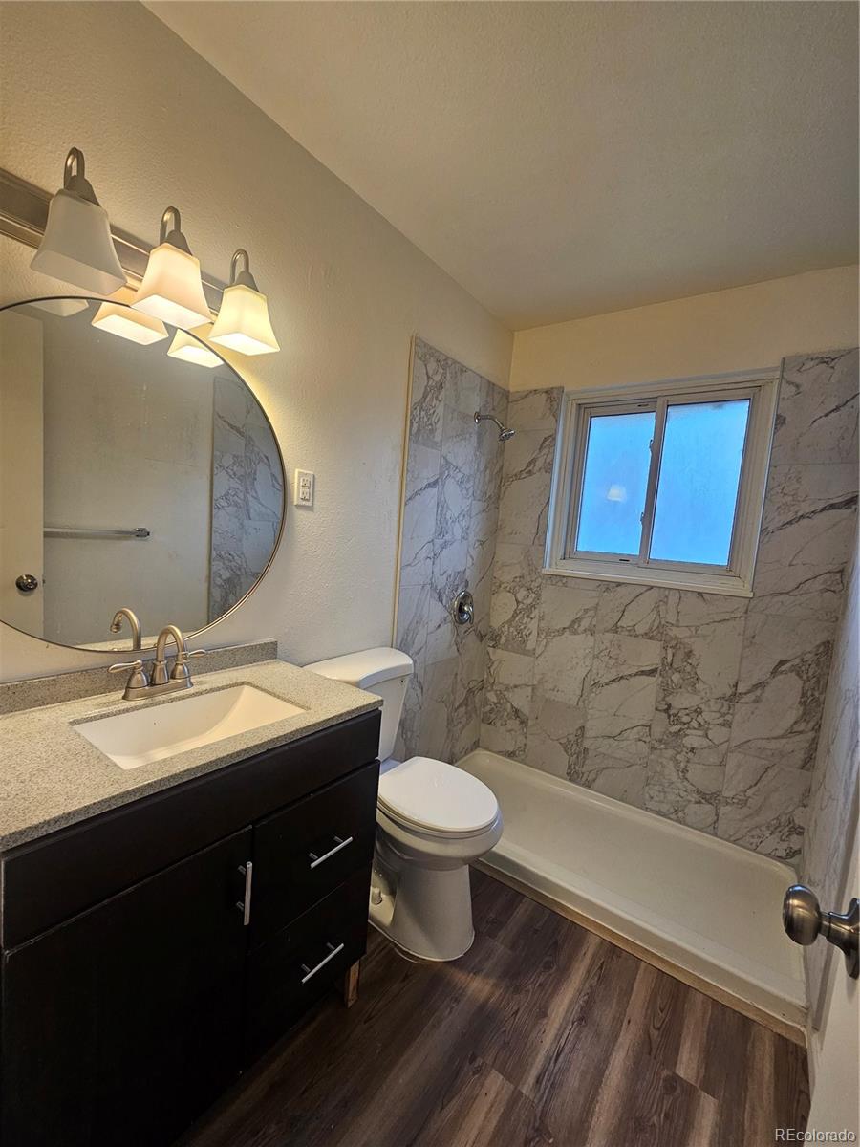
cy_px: 574
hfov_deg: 89.9
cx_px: 430
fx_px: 431
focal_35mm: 13
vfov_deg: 106.2
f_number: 2.2
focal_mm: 2.2
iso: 125
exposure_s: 1/60
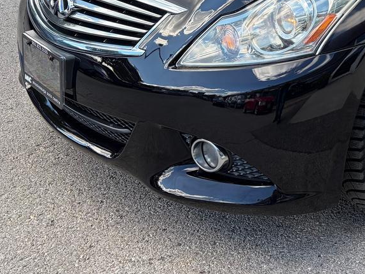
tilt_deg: -16.0
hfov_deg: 30.9
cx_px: 362
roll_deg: -2.6
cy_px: 1
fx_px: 611
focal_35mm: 58
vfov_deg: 24.1
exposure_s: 1/591
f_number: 1.6
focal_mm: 5.96
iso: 50
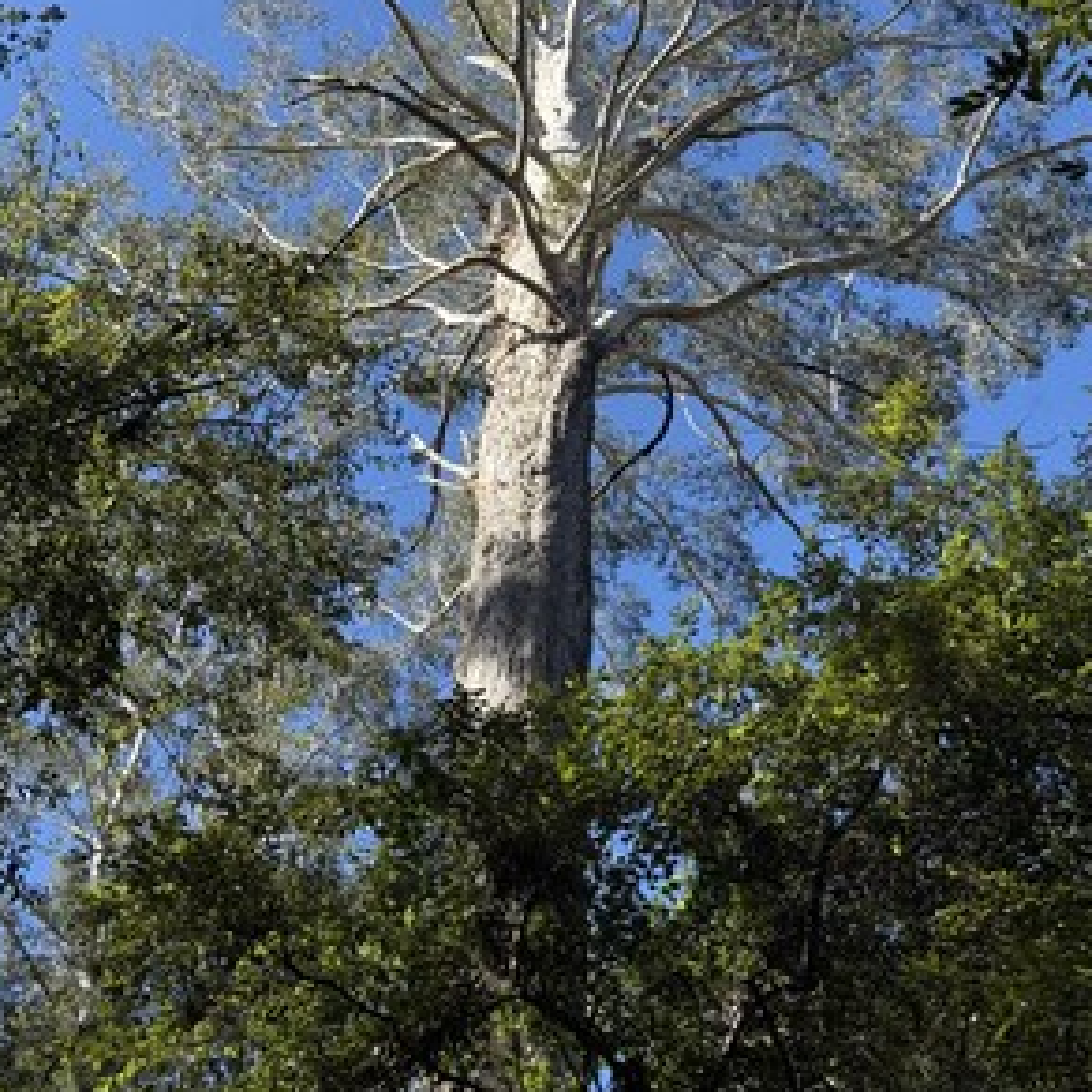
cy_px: 337
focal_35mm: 61
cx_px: 570
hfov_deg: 28.2
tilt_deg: +67.6
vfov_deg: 27.9
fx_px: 2177
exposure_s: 1/2088
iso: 64
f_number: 1.78
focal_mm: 6.76
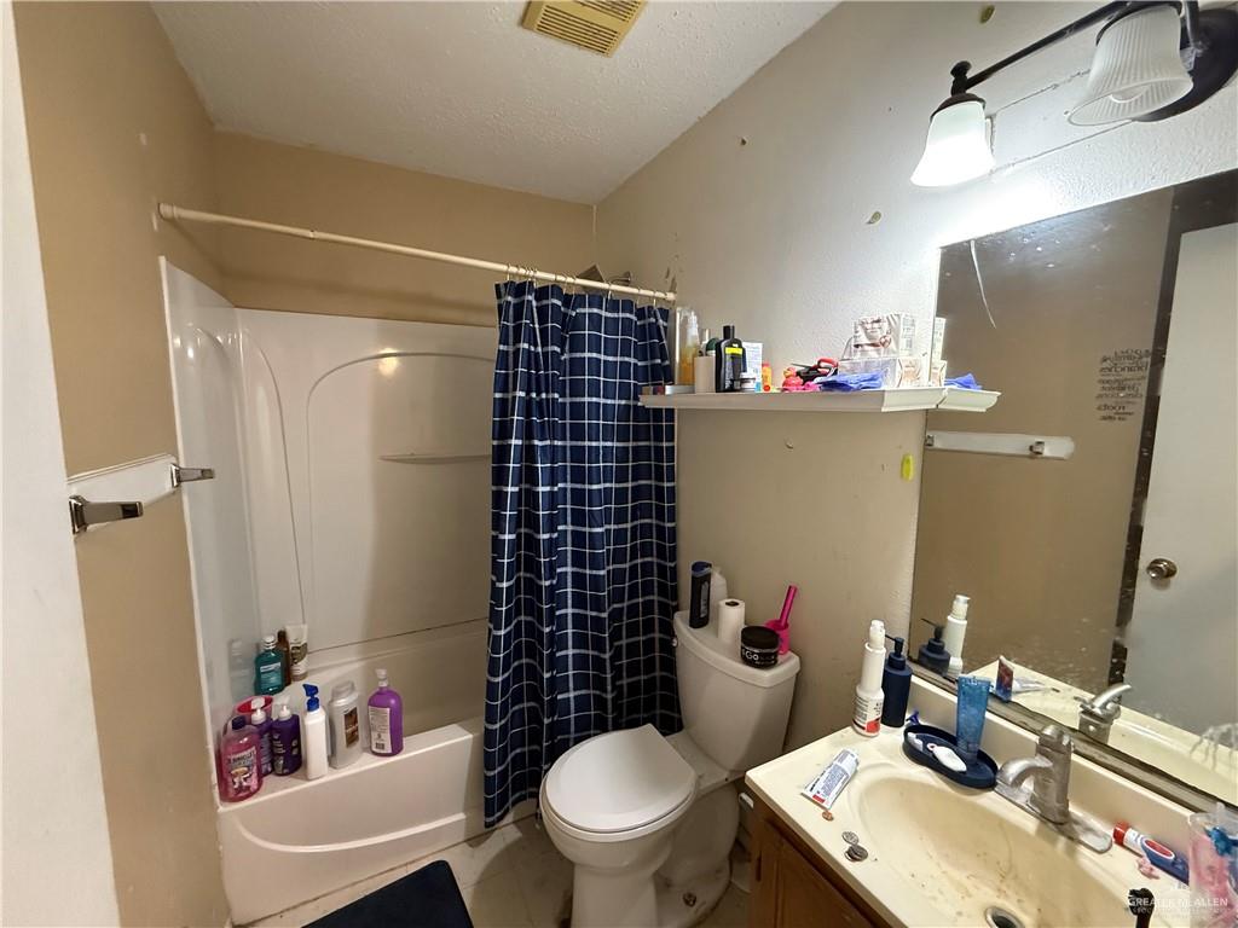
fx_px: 501
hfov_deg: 102.1
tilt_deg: -6.5
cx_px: 619
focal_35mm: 14
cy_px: 464
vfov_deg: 85.7
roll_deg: -0.3
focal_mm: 2.22
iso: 800
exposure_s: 1/60
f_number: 2.2
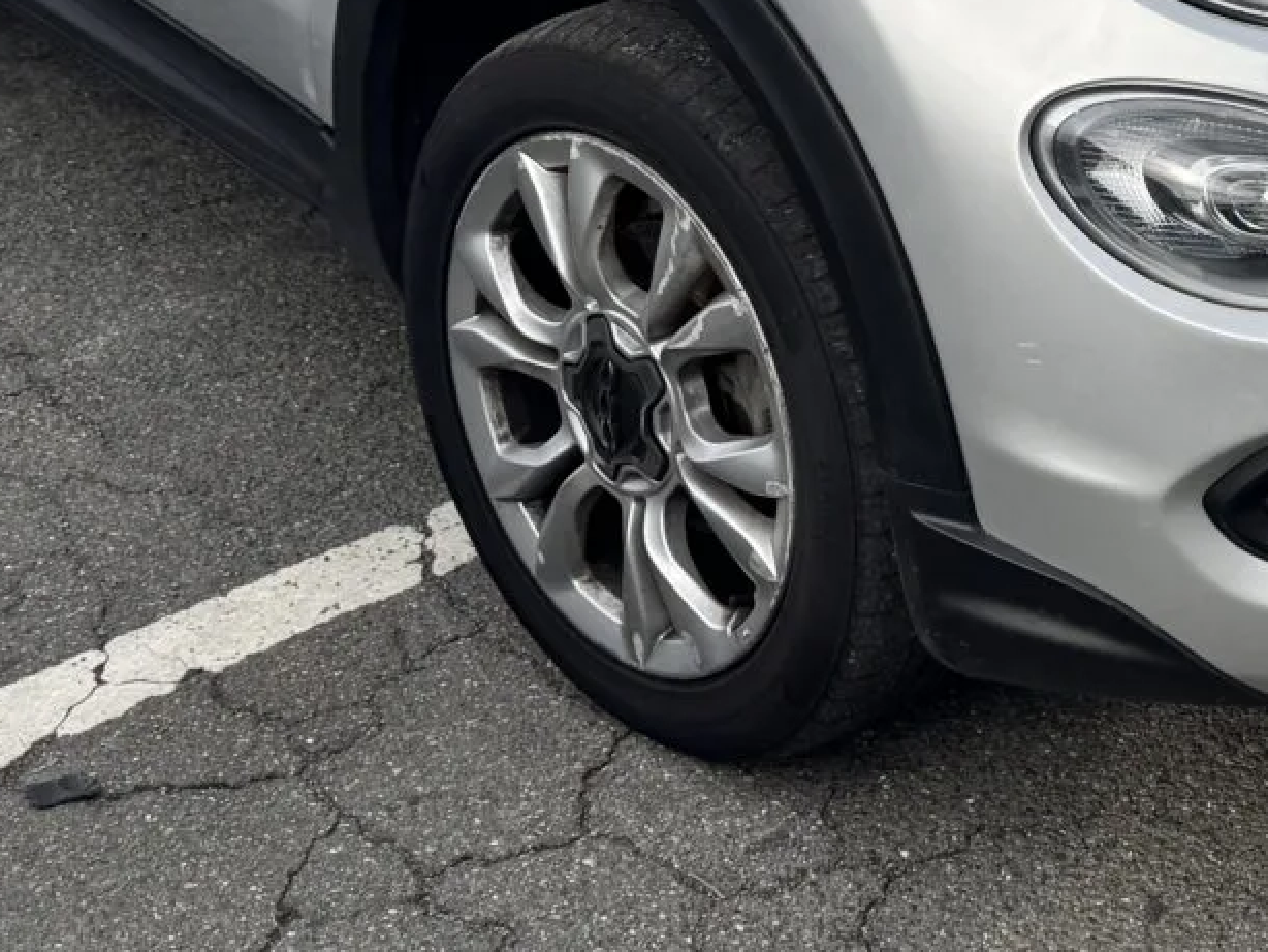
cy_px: -105
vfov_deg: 18.8
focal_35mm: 75
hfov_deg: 25.4
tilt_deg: -14.9
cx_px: 1059
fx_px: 2748
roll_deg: -1.4
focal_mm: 6.76
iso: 80
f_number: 1.78
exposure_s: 1/2710
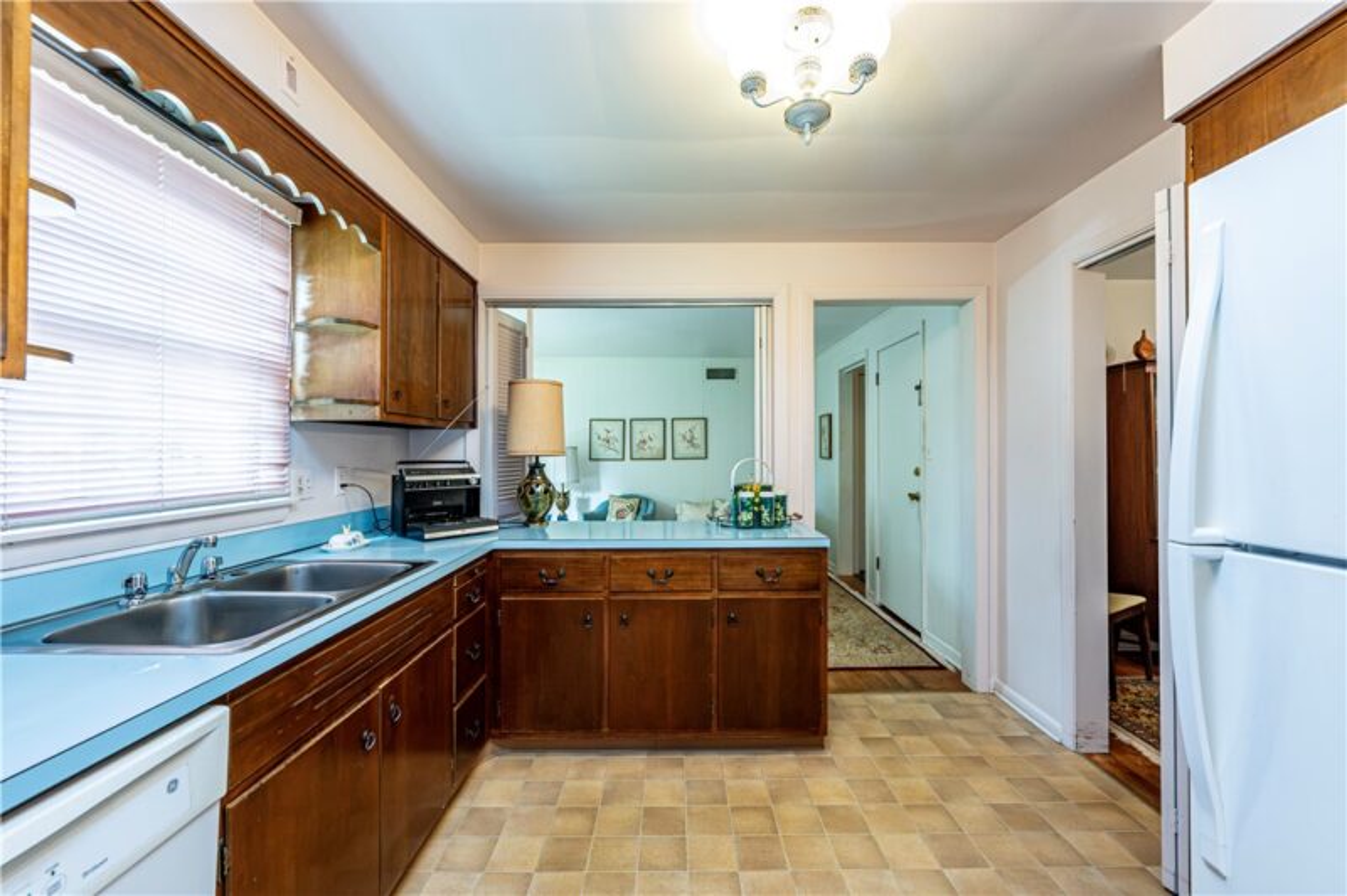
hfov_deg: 104.3
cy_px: 448
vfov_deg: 81.1
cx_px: 674
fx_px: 523
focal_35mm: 14
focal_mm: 14
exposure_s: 1/60
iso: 2500
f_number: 8
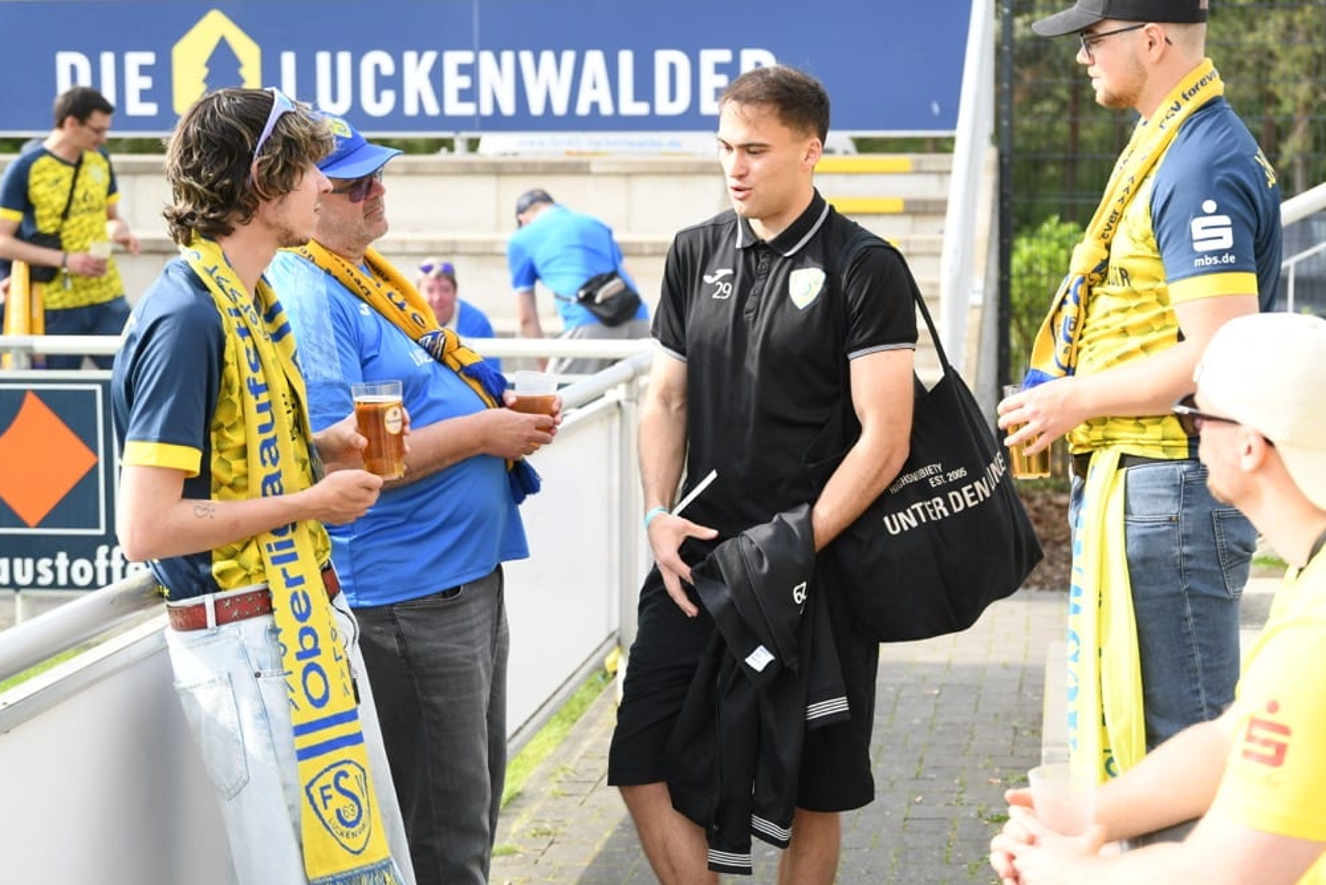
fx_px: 2358
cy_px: 332
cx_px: 766
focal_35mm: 64
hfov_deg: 31.4
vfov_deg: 21.2
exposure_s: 1/1600
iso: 560
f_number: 2.8
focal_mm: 50
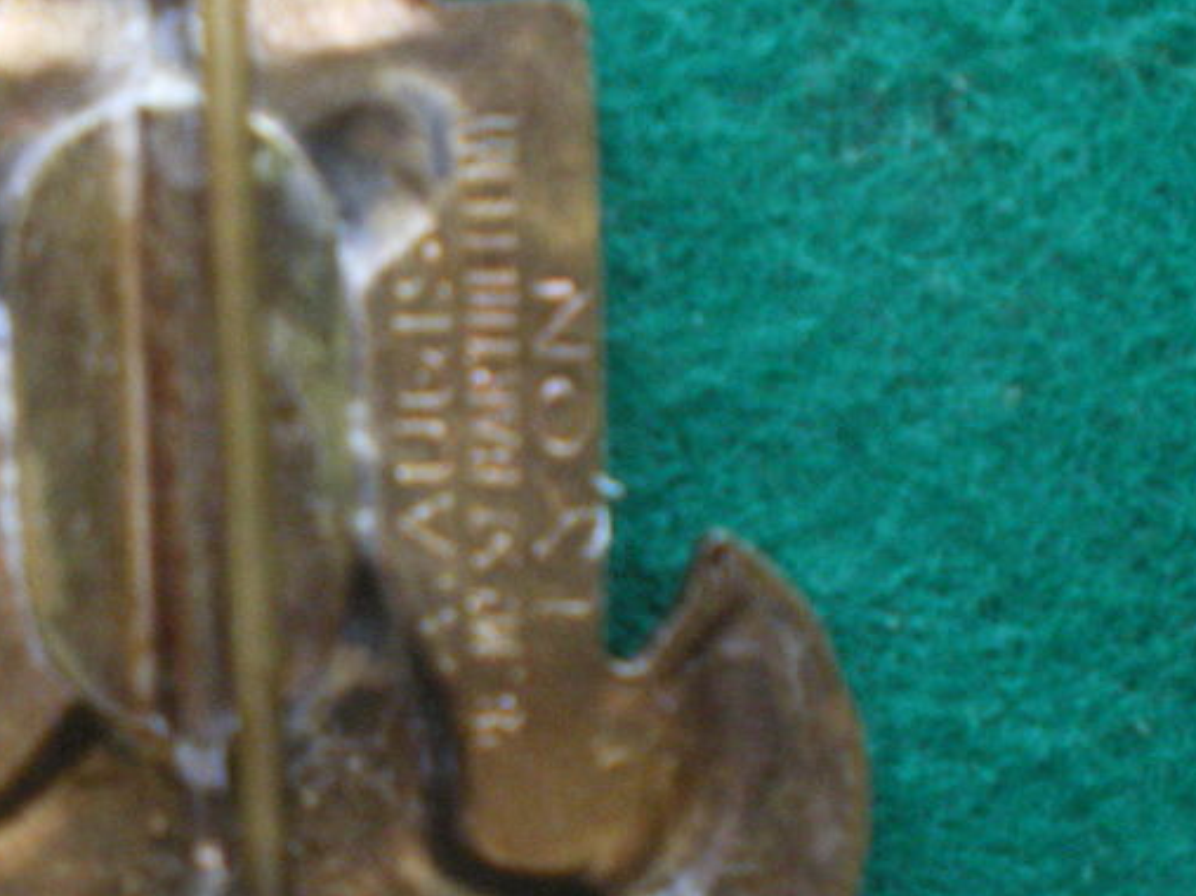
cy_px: 406
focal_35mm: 75
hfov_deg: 25.1
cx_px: 90
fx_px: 2591
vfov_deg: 19.6
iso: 400
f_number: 3.1
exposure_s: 1/25
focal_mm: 6.3
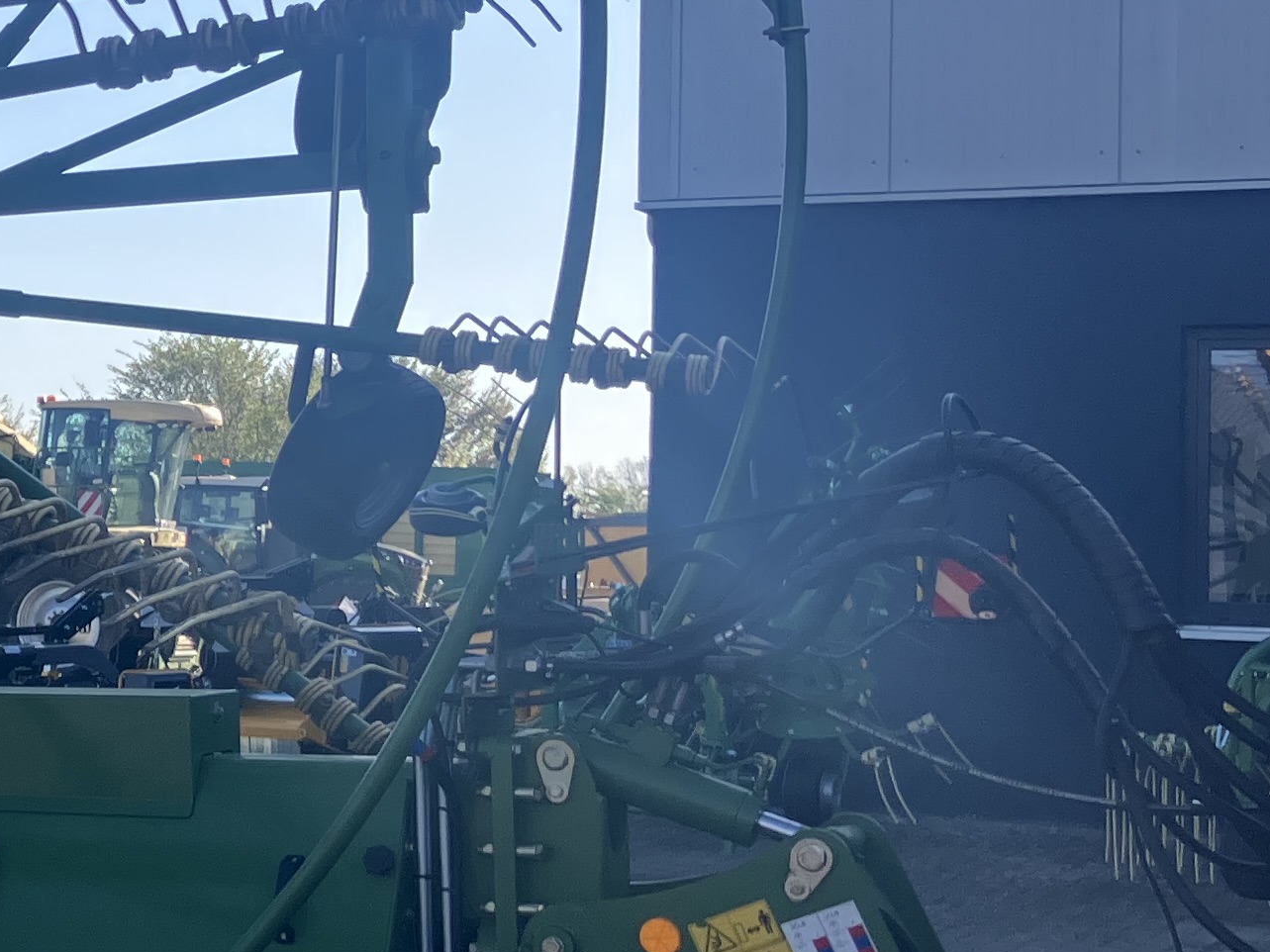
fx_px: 3228
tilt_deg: +1.9
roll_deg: -2.0
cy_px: 443
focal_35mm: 88
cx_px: -703
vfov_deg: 16.8
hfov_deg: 19.1
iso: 32
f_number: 1.8
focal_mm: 3.99
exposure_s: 1/1080
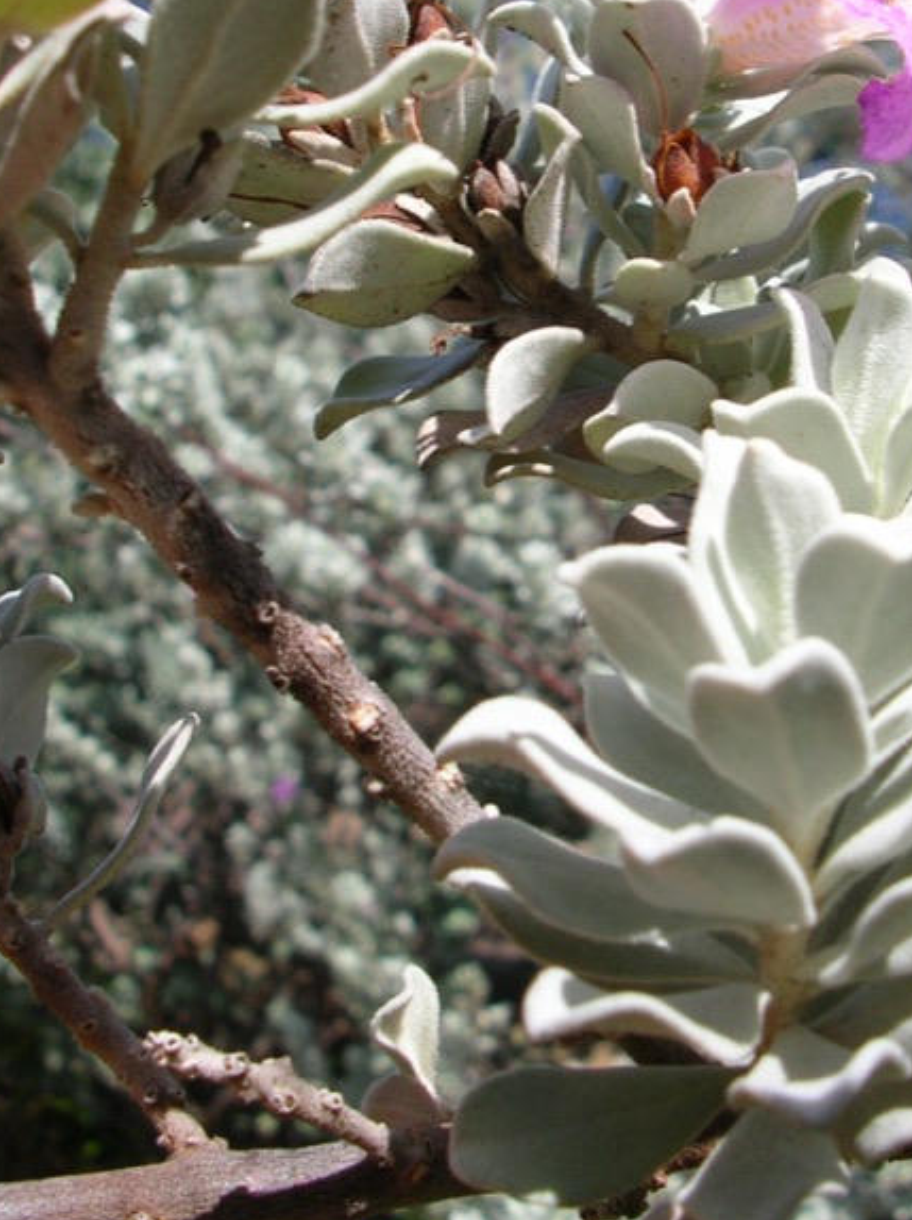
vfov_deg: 31.2
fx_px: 2148
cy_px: 304
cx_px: 612
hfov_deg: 23.9
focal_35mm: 61
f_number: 5.6
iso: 50
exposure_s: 1/295
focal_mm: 5.8
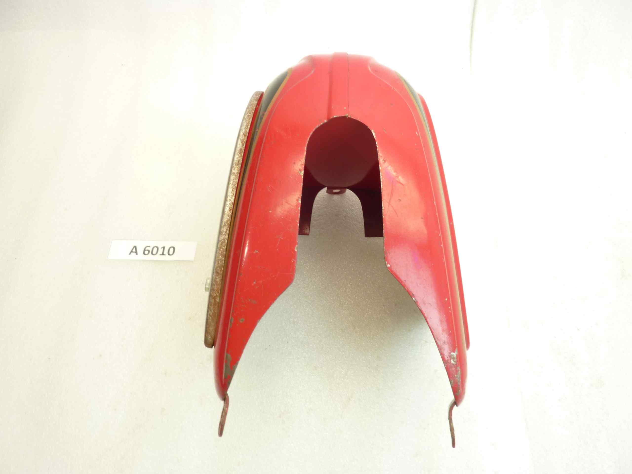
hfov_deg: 69.4
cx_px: 316
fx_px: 456
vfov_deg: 54.9
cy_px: 237
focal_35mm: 25
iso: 80
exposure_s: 1/13
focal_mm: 4.1
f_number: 3.3
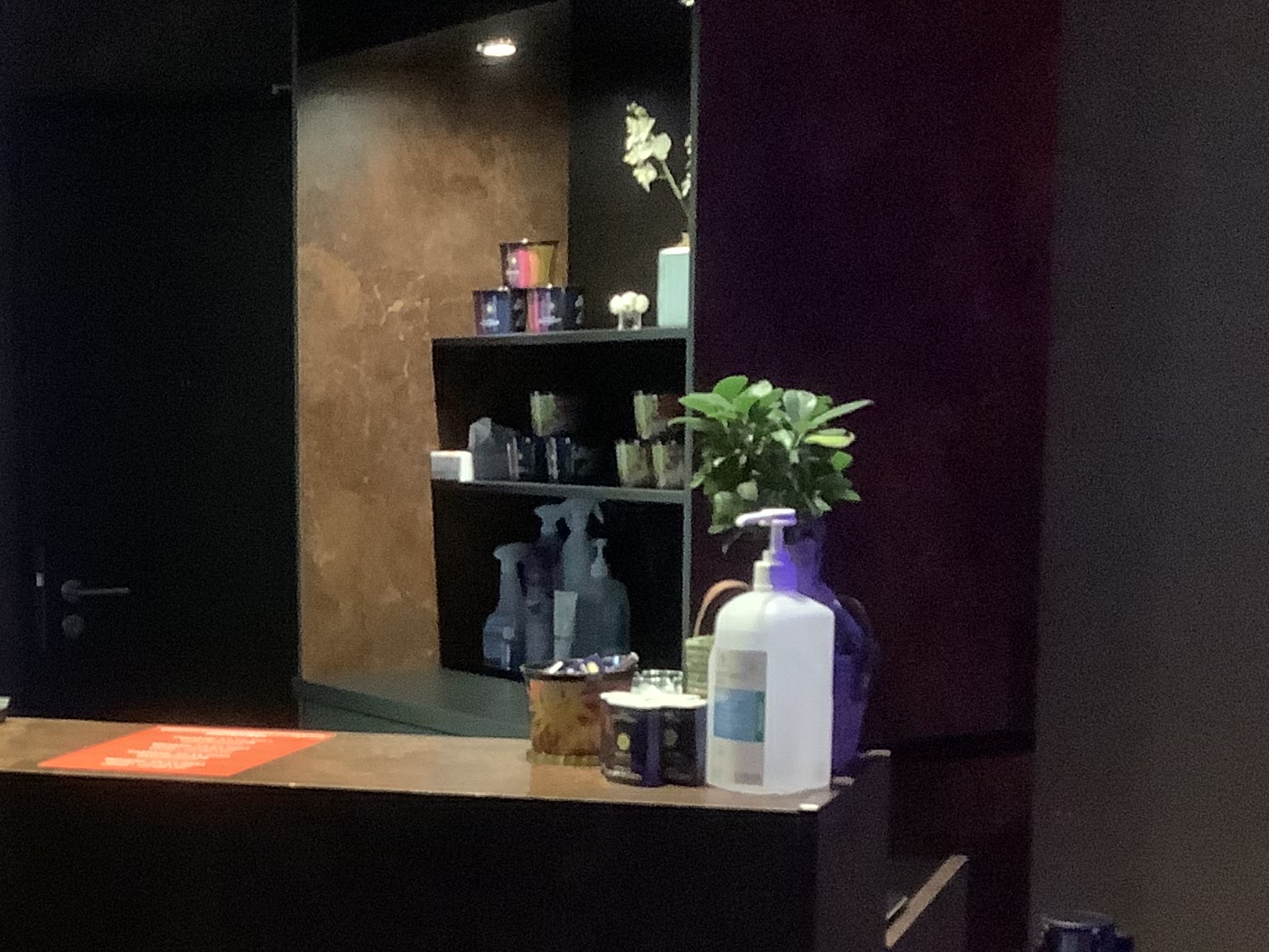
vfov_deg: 20.2
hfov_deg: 25.8
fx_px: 2640
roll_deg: +1.0
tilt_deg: -9.8
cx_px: 23
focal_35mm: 72
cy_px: 788
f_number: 2.4
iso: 800
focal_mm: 3.3
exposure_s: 1/17
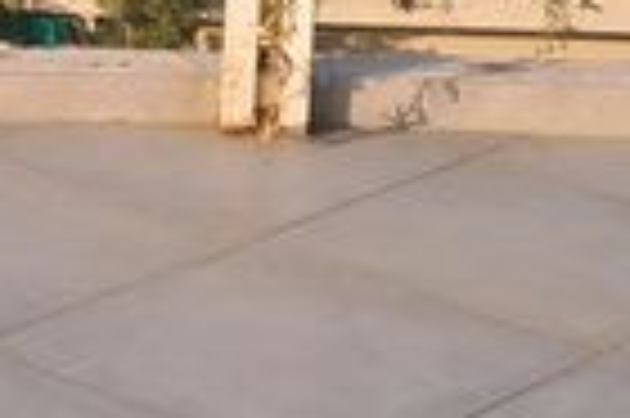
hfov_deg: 16.9
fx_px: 2080
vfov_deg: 11.3
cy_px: -45
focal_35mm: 119
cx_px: 27
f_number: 1.8
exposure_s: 1/938
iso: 32
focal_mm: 4.65
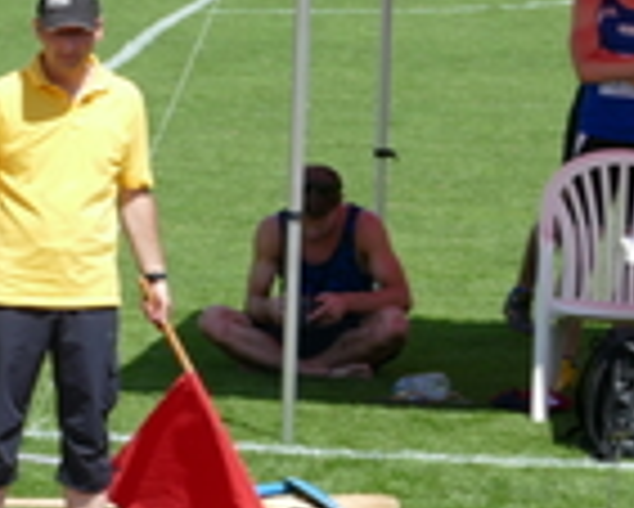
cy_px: 180
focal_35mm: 295
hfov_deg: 6.5
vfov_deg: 5.3
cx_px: 76
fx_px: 5539
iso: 125
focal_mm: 29.94
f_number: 3.7
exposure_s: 1/1000
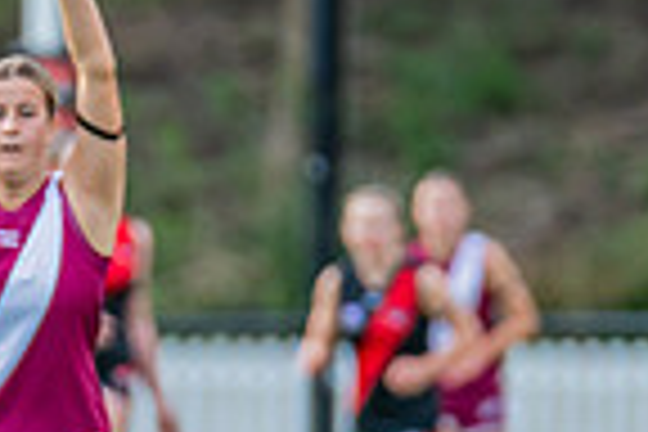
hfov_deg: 1.5
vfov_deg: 1.0
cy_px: 322
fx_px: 24190
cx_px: -292
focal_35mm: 1344
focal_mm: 330
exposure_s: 1/1000
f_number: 4.5
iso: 800
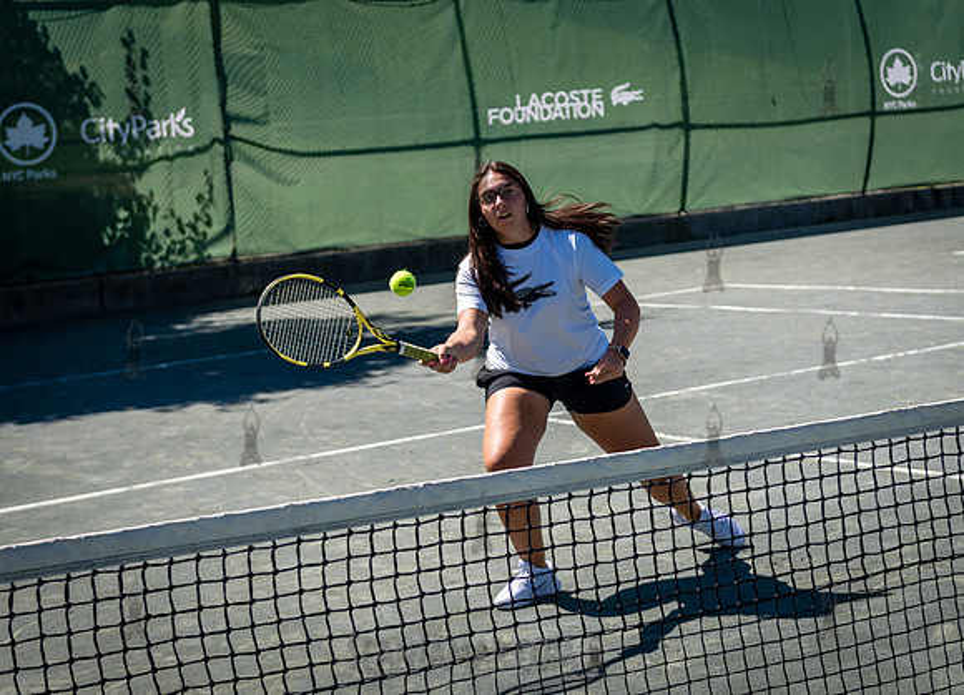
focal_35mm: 74
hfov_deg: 26.6
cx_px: 517
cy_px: 258
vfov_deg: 19.3
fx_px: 2037
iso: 200
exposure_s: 1/1600
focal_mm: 56
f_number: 3.5
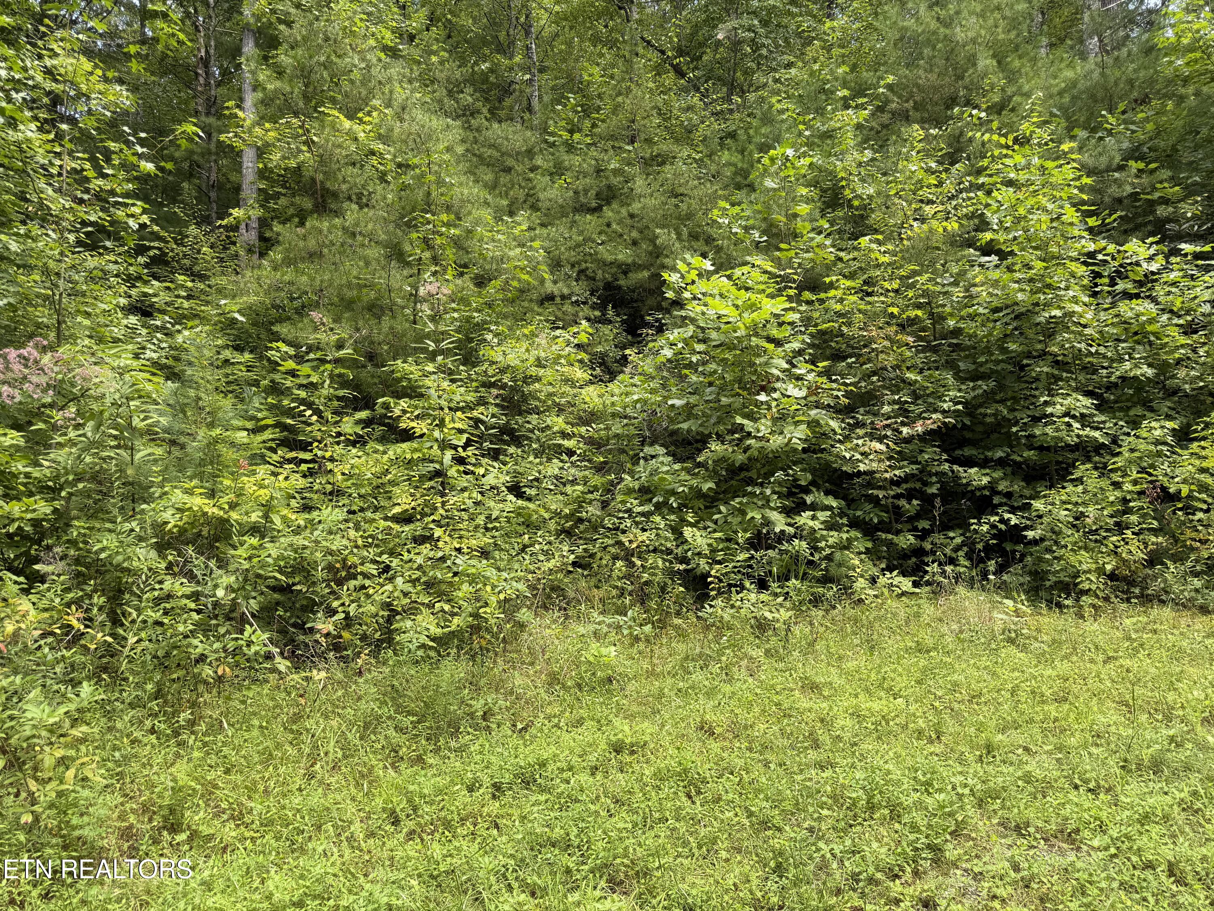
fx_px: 842
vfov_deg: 56.8
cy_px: 456
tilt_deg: +5.4
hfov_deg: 71.6
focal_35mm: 24
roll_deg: +2.3
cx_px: 607
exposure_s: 1/602
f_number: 1.78
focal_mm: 6.76
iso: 80
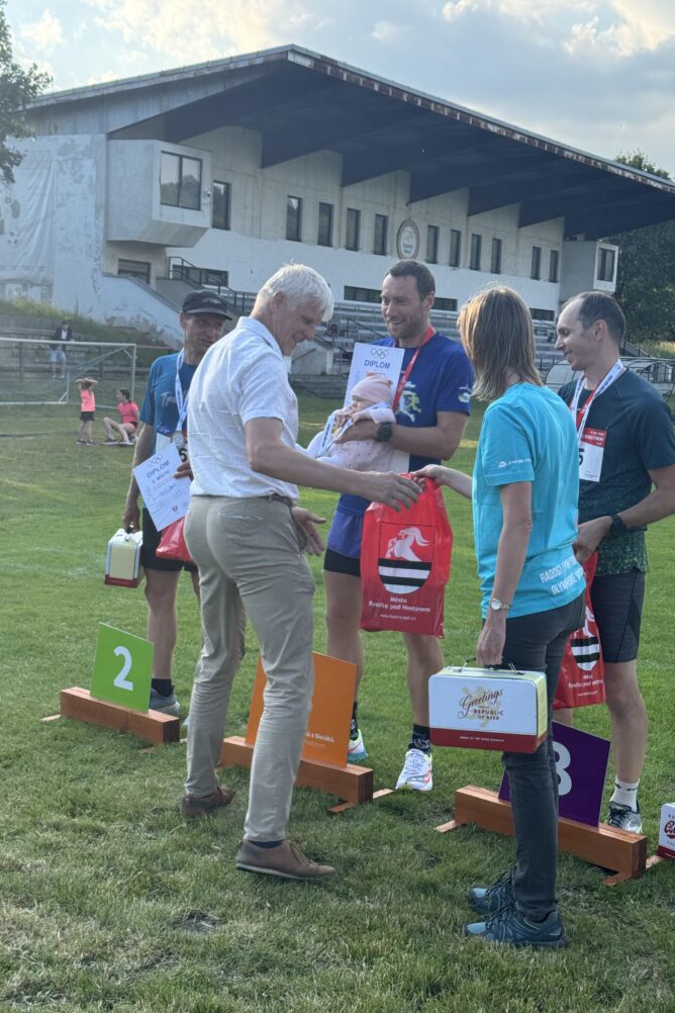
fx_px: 1434
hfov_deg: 26.5
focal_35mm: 51
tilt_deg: -6.4
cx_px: 306
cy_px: 502
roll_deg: -2.6
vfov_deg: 38.9
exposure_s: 1/1043
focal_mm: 6.76
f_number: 1.78
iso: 64
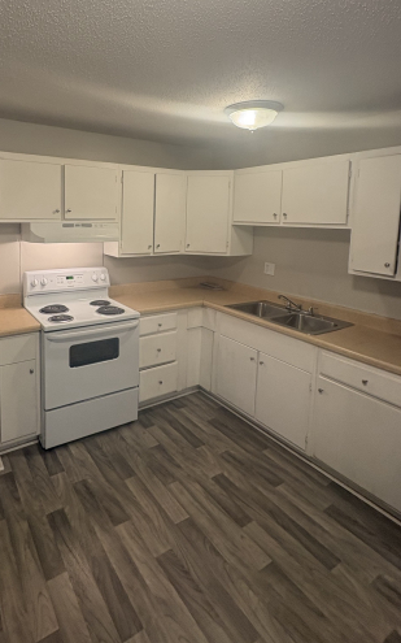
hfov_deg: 58.5
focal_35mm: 20
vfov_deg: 83.7
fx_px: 350
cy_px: 247
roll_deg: -1.1
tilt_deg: -4.1
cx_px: 139
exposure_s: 1/60
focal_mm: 2.22
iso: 160
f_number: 2.2
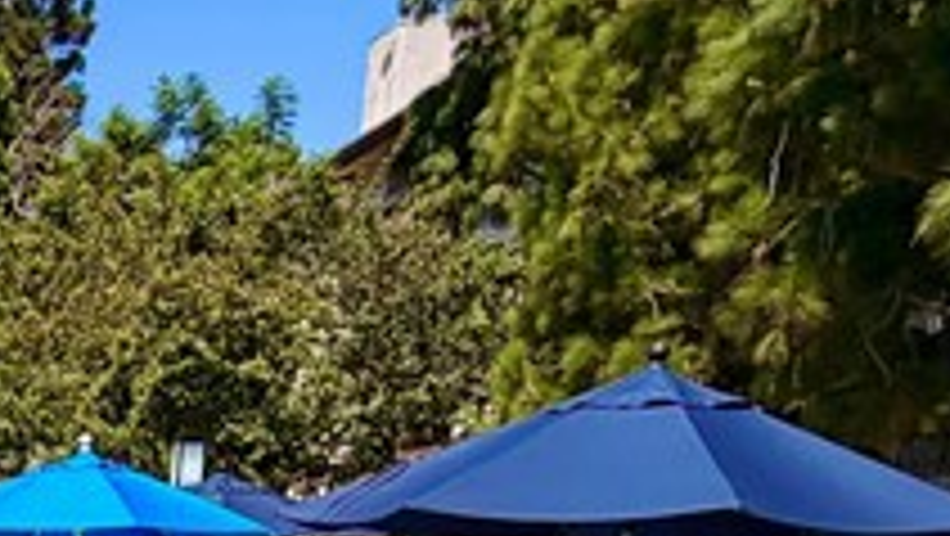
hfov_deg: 23.3
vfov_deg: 14.2
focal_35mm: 74
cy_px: 1004
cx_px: -455
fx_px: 1865
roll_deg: -0.2
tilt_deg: -11.5
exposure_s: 1/1497
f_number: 2.2
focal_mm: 2.22
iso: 20
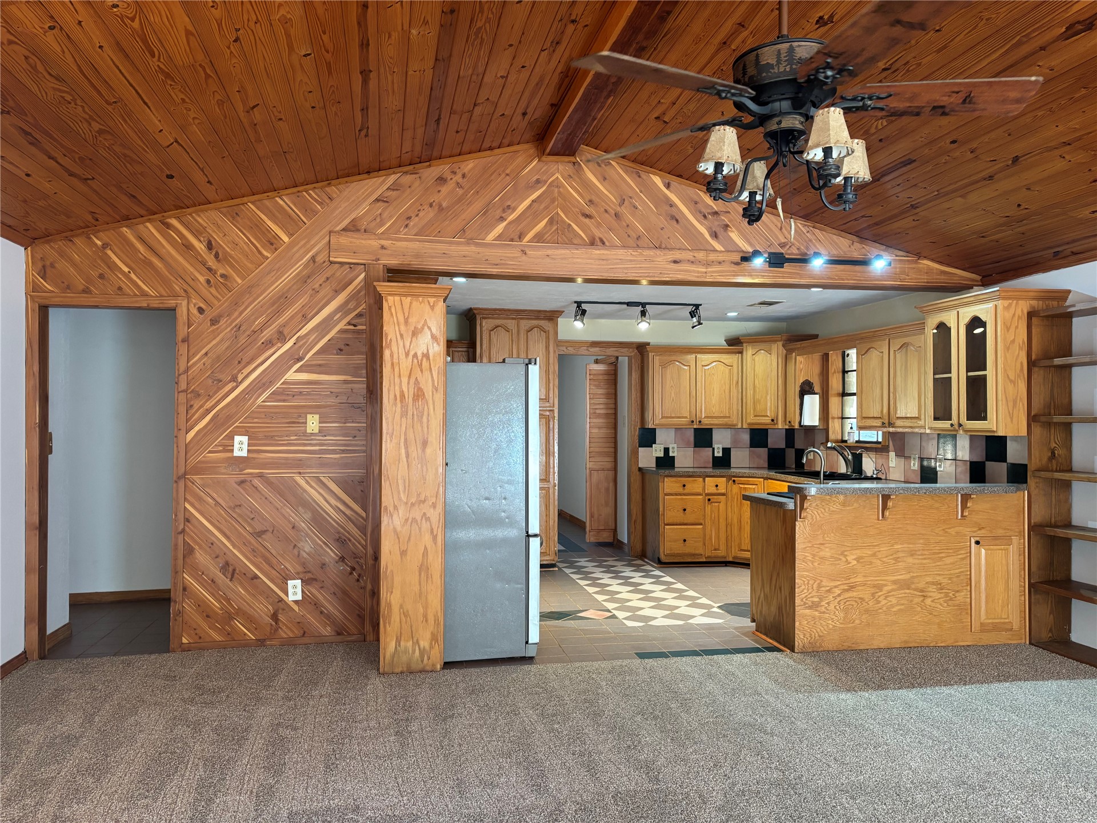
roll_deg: +0.6
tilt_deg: +0.4
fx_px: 824
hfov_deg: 67.3
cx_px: 548
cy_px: 412
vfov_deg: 53.1
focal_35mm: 26
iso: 200
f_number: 1.6
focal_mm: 5.96
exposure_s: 1/60
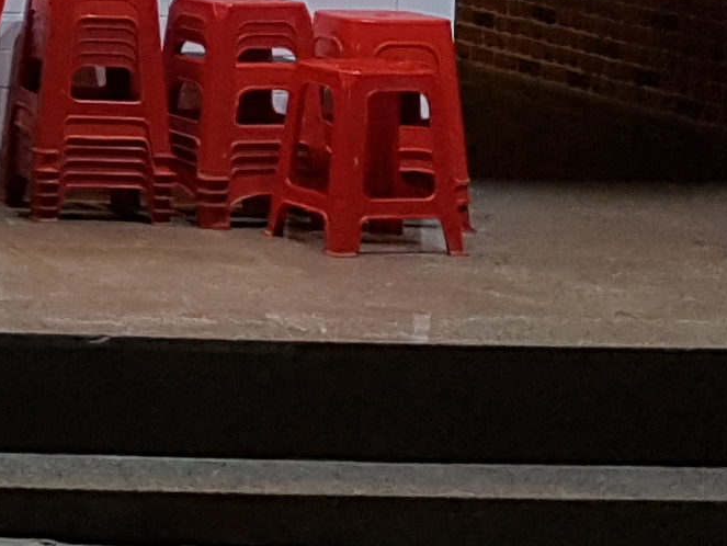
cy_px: -287
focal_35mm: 158
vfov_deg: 9.1
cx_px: -726
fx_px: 3320
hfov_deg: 11.3
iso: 80
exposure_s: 1/60
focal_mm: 4.2
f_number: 1.7
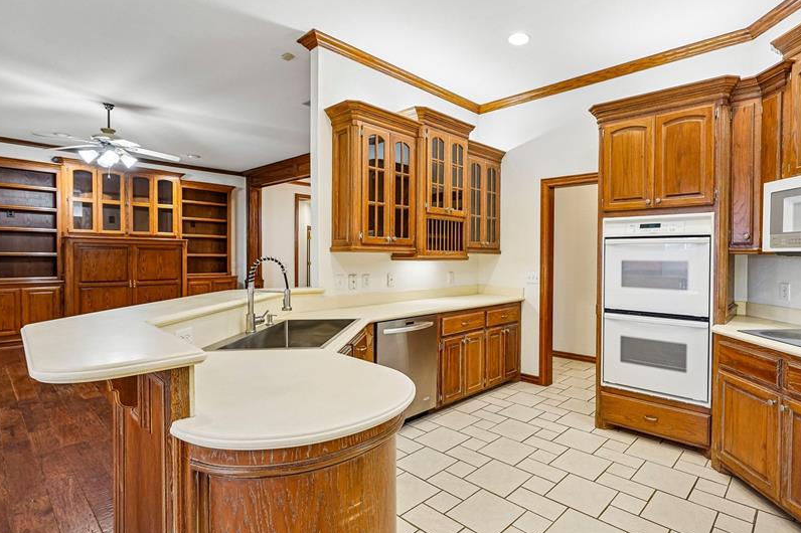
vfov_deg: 67.3
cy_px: 260
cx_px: 485
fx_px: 400
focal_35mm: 18
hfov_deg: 88.8
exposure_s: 1/15
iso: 400
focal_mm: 14
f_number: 8
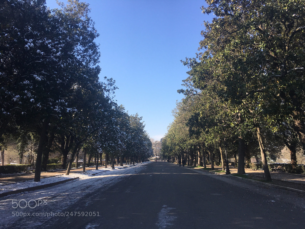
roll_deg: +1.0
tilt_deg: +9.7
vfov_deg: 48.2
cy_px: 114
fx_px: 256
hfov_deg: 61.7
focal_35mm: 29
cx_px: 152
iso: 25
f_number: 2.2
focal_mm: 4.15
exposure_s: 1/927
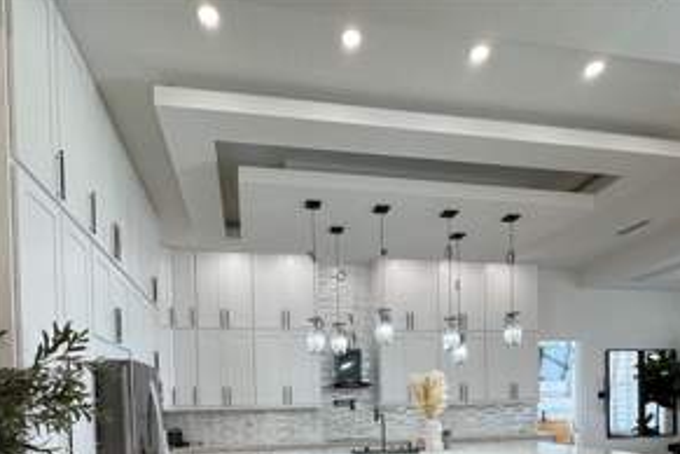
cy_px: 414
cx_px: 332
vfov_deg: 47.4
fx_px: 453
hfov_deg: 73.7
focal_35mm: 24
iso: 100
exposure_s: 1/120
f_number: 2.2
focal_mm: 2.22
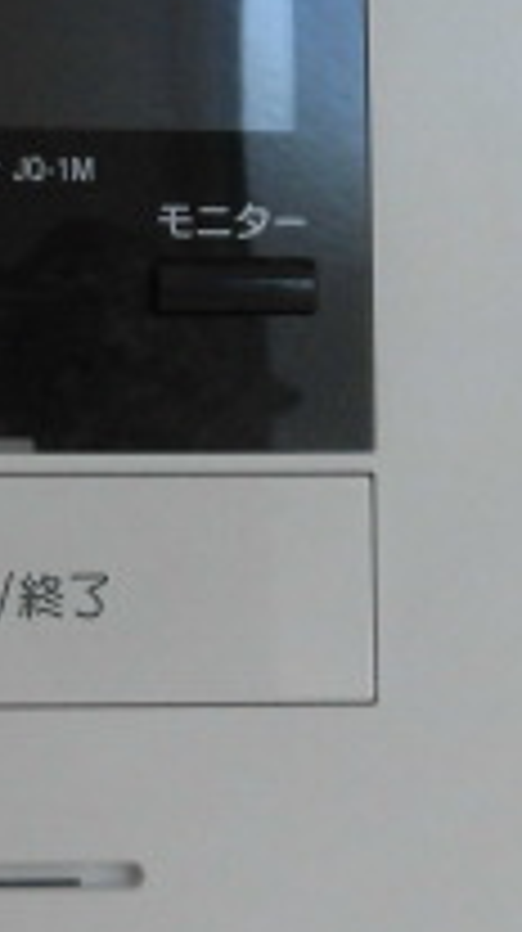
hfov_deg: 14.5
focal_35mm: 81
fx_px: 1999
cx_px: -45
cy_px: 239
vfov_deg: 25.9
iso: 125
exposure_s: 1/80
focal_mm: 4.3
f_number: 3.1
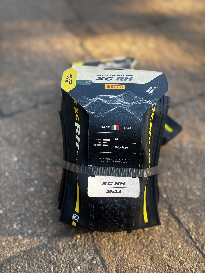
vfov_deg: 67.3
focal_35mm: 26
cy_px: 136
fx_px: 205
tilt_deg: -45.8
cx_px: 102
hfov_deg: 53.1
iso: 40
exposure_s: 1/154
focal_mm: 5.96
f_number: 1.6
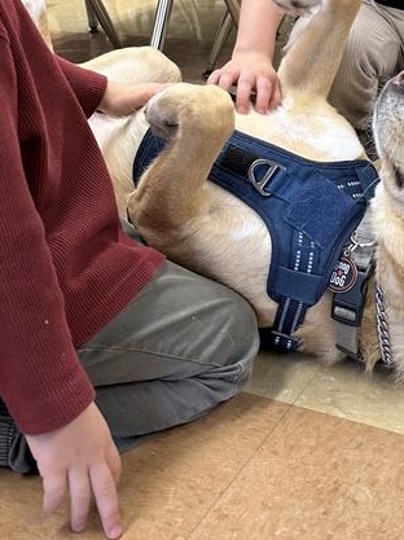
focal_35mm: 59
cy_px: 84
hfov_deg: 24.7
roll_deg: +3.5
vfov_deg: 31.6
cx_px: 252
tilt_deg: -15.3
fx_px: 920
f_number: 1.78
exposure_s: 1/60
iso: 160
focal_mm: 6.86
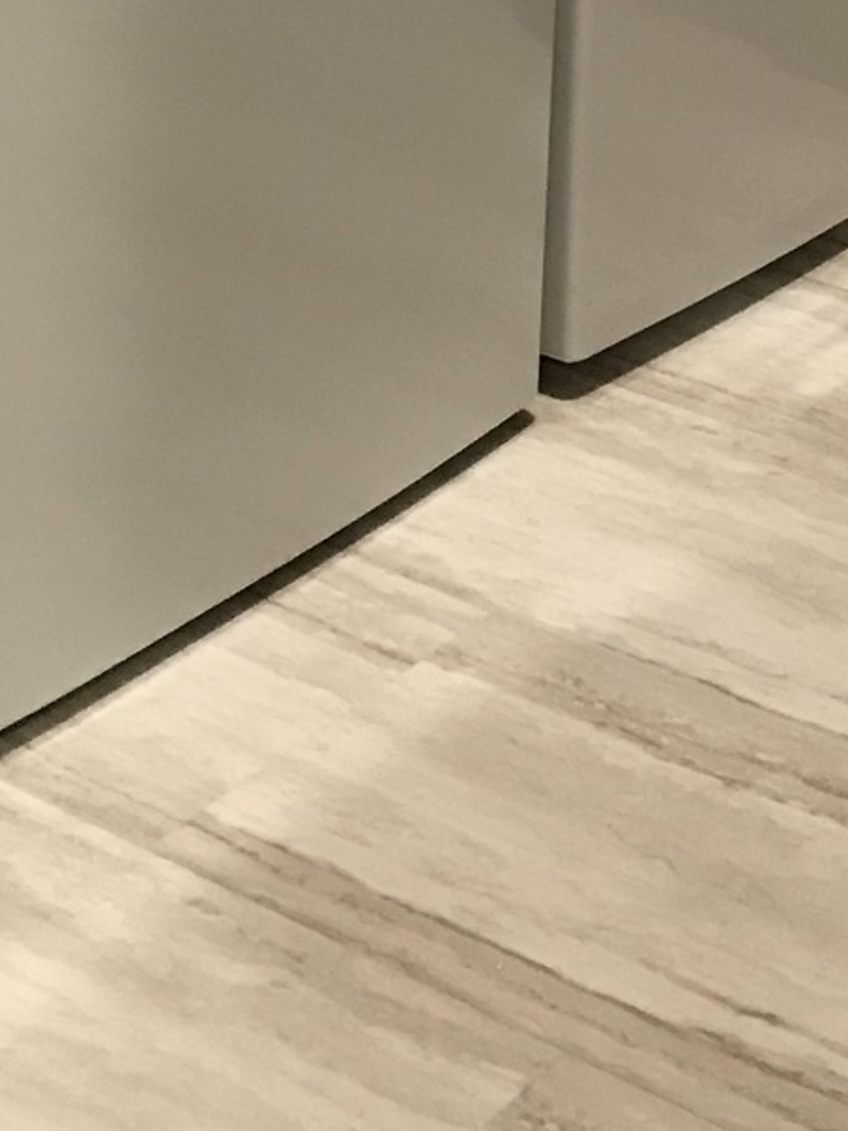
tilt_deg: -5.2
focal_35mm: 95
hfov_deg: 15.4
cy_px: -710
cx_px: 777
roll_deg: -2.8
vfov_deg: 17.8
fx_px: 3103
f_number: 1.8
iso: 50
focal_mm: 3.99
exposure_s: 1/15
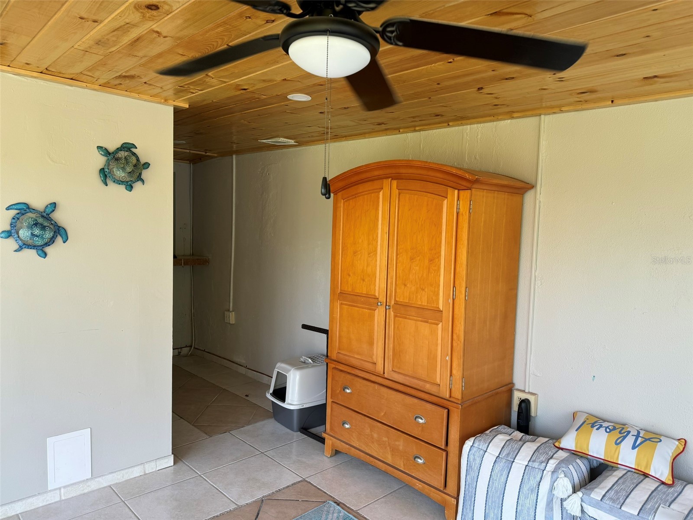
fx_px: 480
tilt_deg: -0.2
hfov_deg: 71.6
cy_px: 260
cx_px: 346
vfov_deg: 56.8
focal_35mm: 24
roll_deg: -0.9
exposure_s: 1/121
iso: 64
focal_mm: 6.76
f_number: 1.78
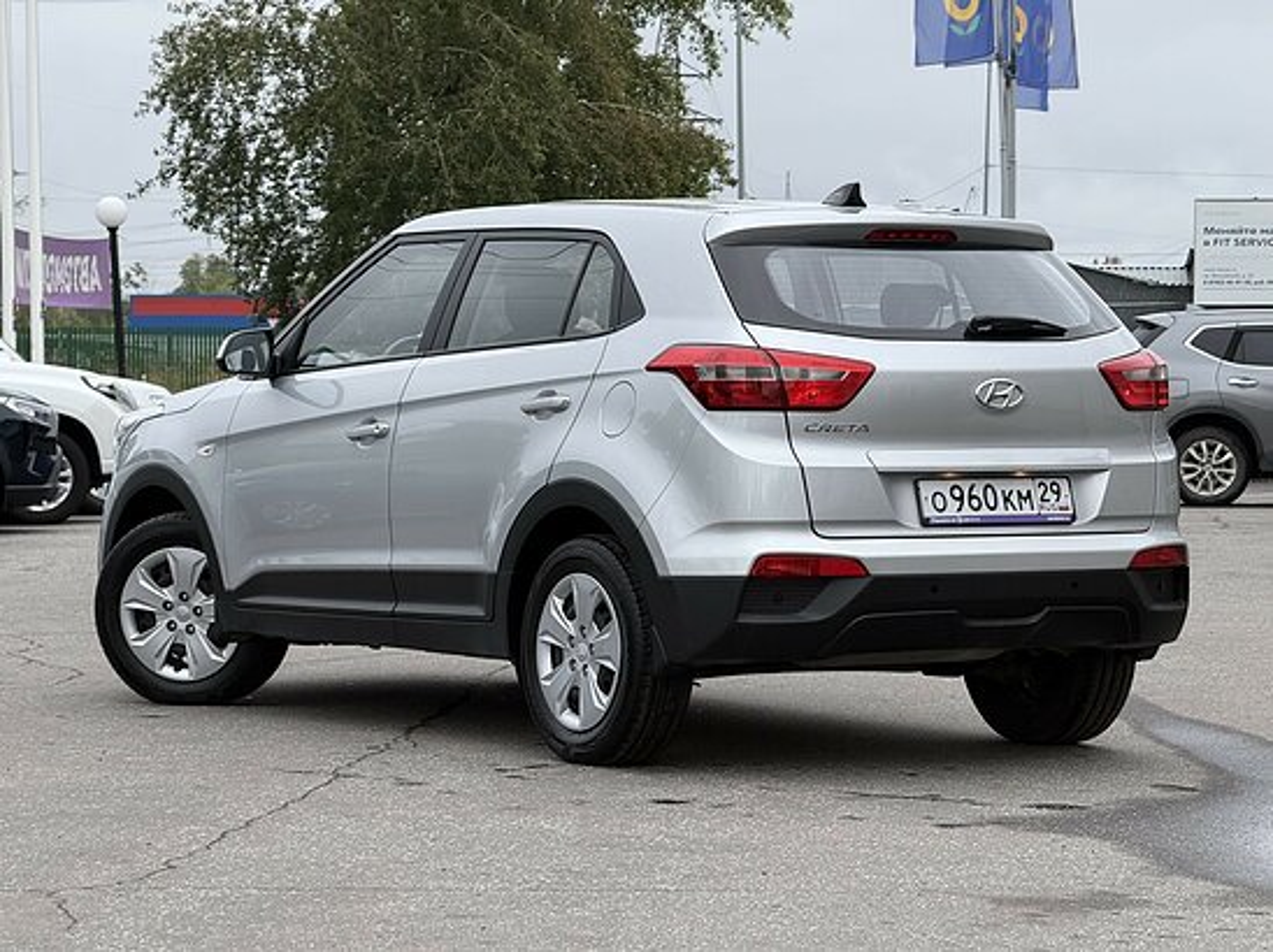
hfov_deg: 16.4
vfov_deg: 12.3
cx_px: 636
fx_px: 4409
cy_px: 476
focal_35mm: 120
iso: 50
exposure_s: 1/358
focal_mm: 15.66
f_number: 2.8
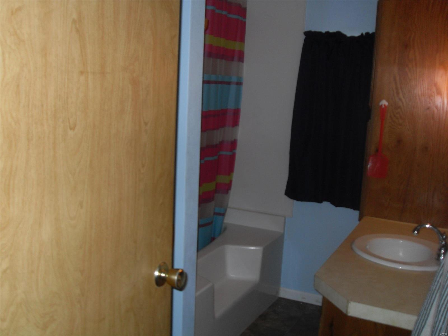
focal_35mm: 37
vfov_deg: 38.7
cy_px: 168
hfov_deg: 50.1
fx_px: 479
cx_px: 224
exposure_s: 1/45
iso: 100
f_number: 2.8
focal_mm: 6.3
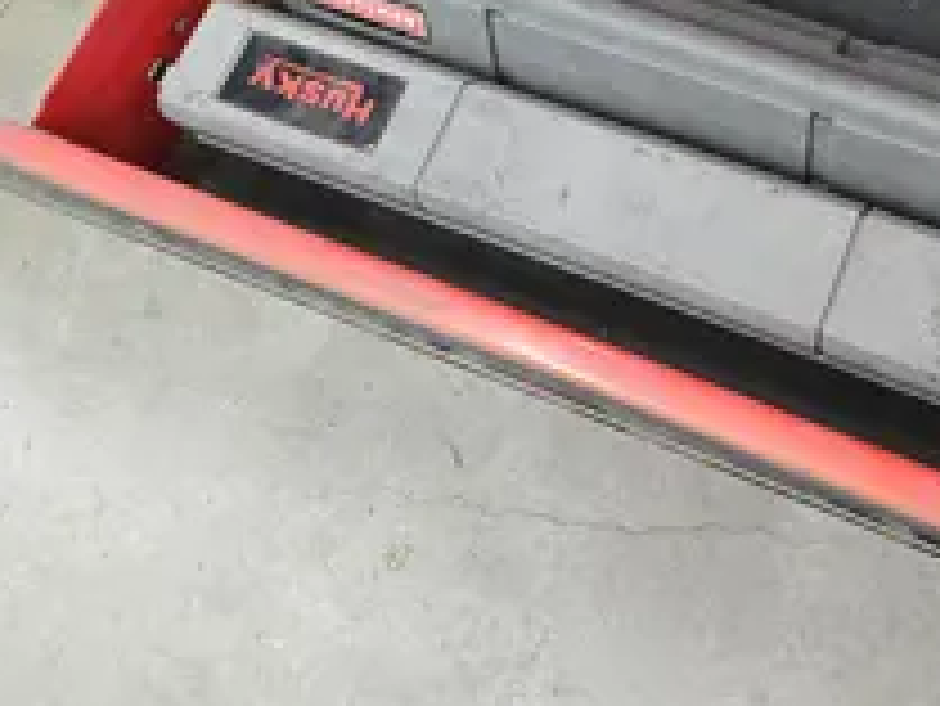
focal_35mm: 44
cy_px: 63
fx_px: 1196
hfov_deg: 39.8
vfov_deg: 31.3
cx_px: 846
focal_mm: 5.4
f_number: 1.8
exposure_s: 1/120
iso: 640
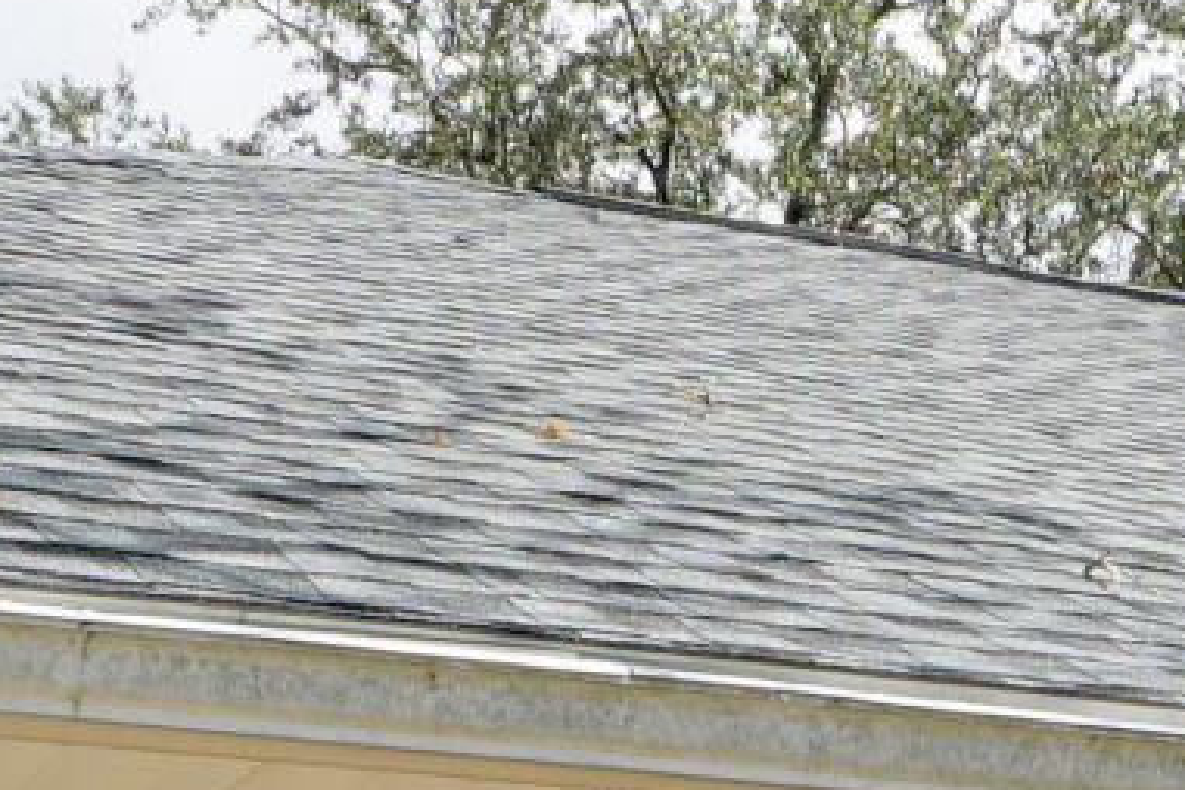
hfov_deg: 17.2
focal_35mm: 118
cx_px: 921
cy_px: 1672
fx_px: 3884
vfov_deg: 10.5
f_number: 7.1
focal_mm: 10
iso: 100
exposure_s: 1/200
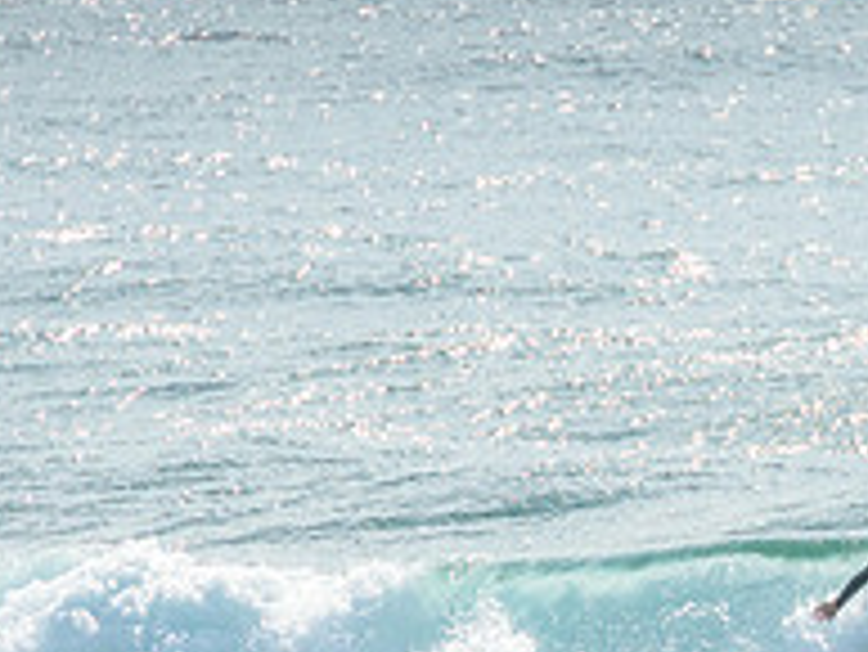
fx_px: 35478
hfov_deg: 1.4
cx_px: 930
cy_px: 606
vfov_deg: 1.1
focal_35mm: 1414
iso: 200
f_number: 10
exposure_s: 1/1600
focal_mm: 400
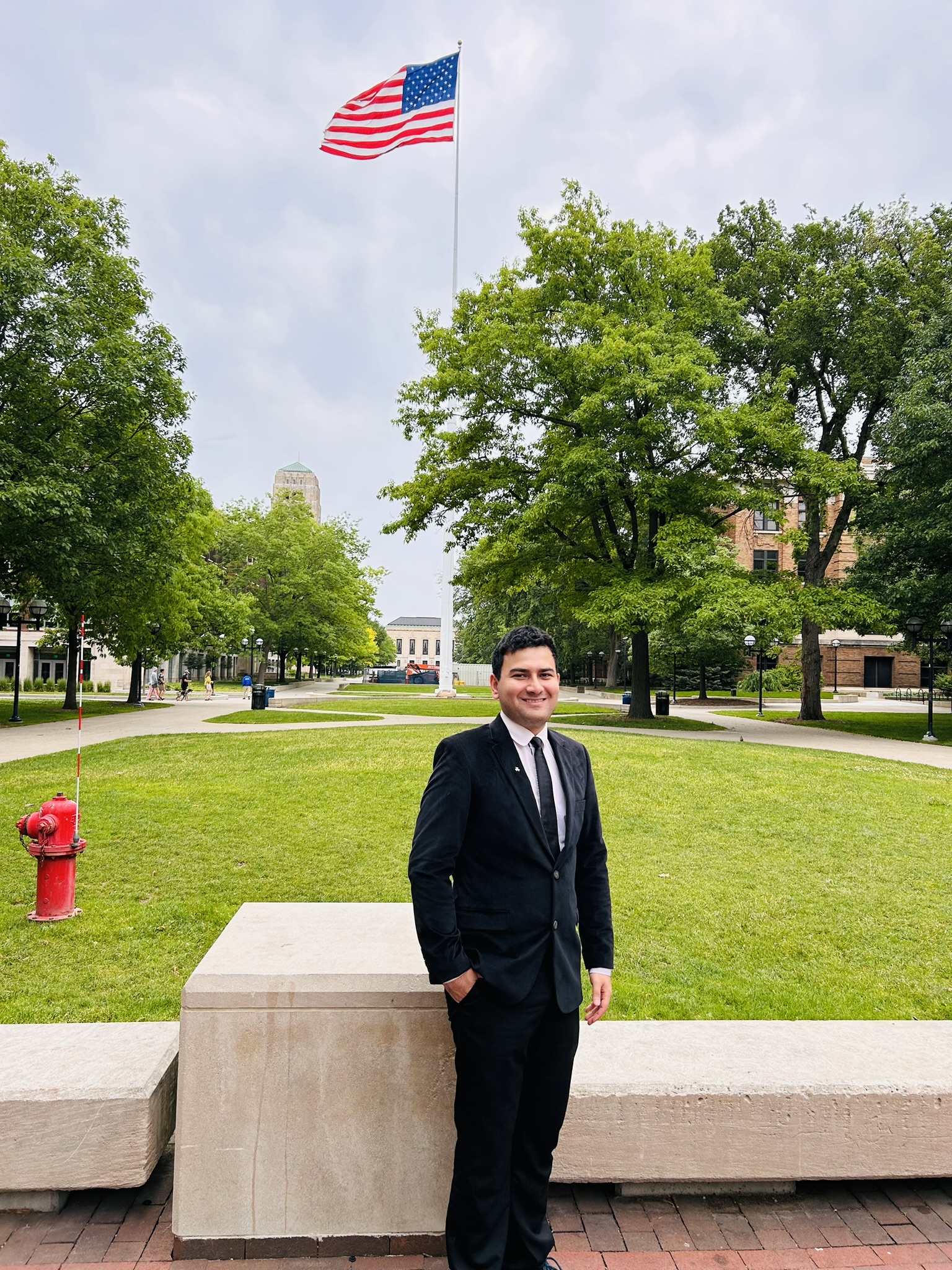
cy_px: 635
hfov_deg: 53.1
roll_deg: -0.2
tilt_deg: +3.7
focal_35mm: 26
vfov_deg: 67.3
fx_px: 953
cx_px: 476
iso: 50
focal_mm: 5.7
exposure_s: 1/639
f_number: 1.5
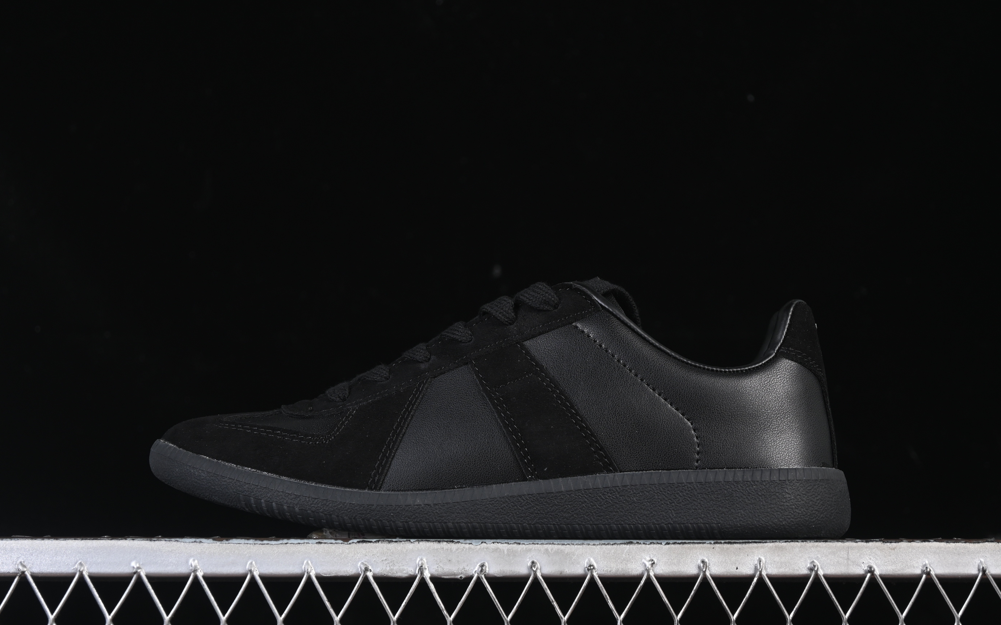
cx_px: 502
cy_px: 330
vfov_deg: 16.9
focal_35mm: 77
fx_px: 2100
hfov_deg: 26.8
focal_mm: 50
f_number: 6.3
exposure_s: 1/50
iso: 160
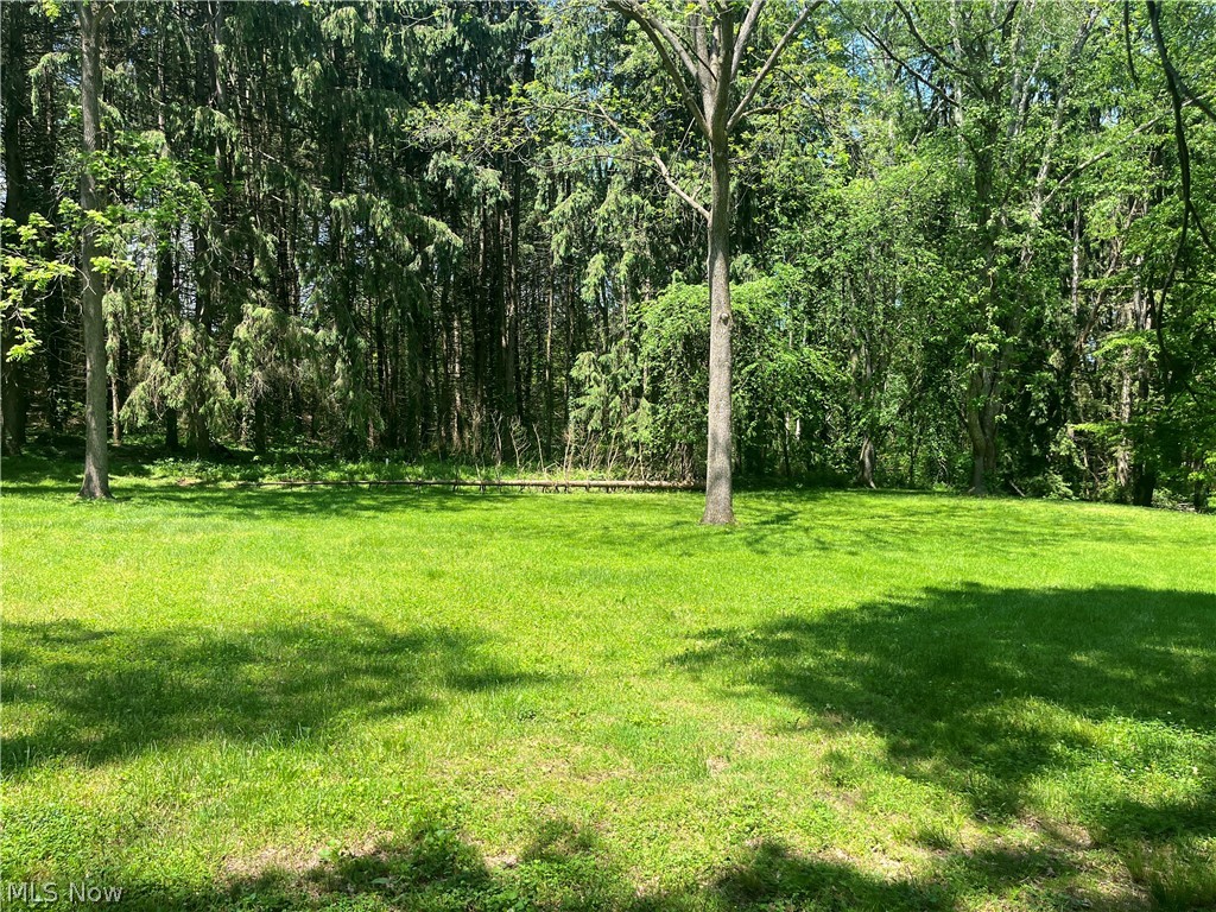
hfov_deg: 67.3
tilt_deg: +0.6
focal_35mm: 26
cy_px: 456
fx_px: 913
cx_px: 608
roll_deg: -2.1
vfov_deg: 53.1
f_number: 1.6
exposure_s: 1/928
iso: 50
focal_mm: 5.1
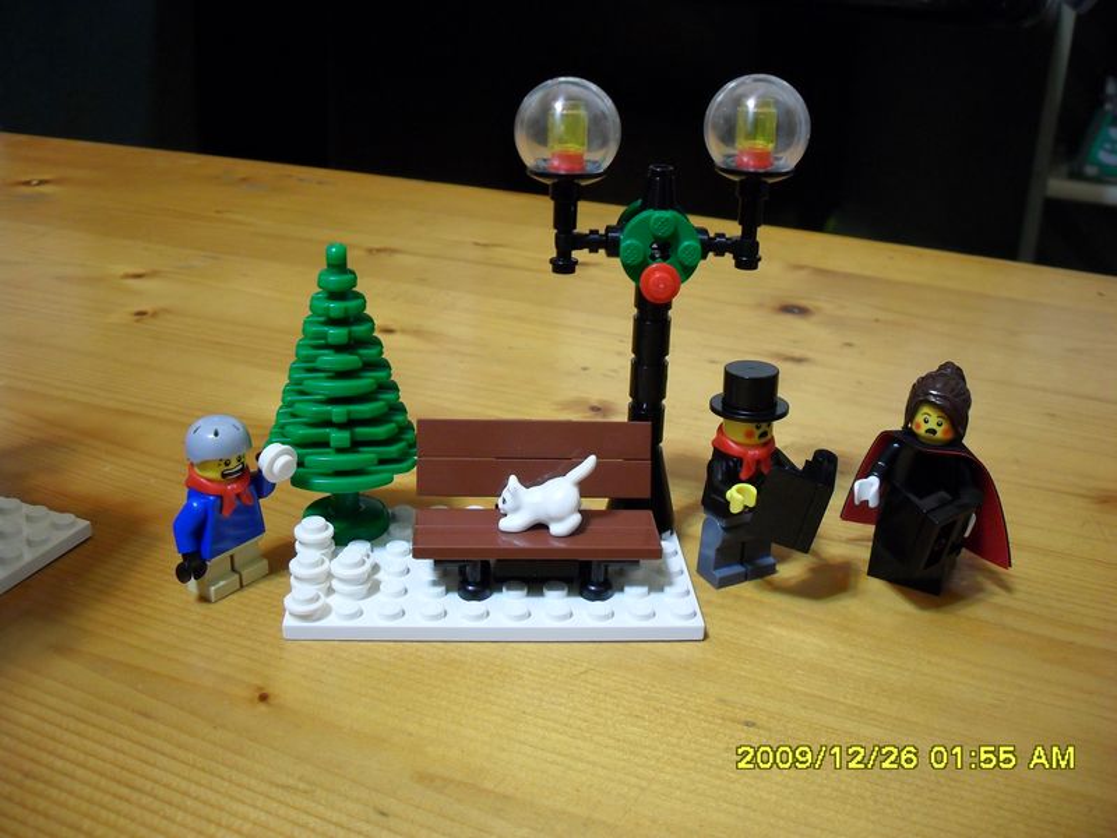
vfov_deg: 40.7
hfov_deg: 52.6
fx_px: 1129
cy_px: 419
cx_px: 558
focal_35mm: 35
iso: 200
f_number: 2.8
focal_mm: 6.2
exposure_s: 1/3
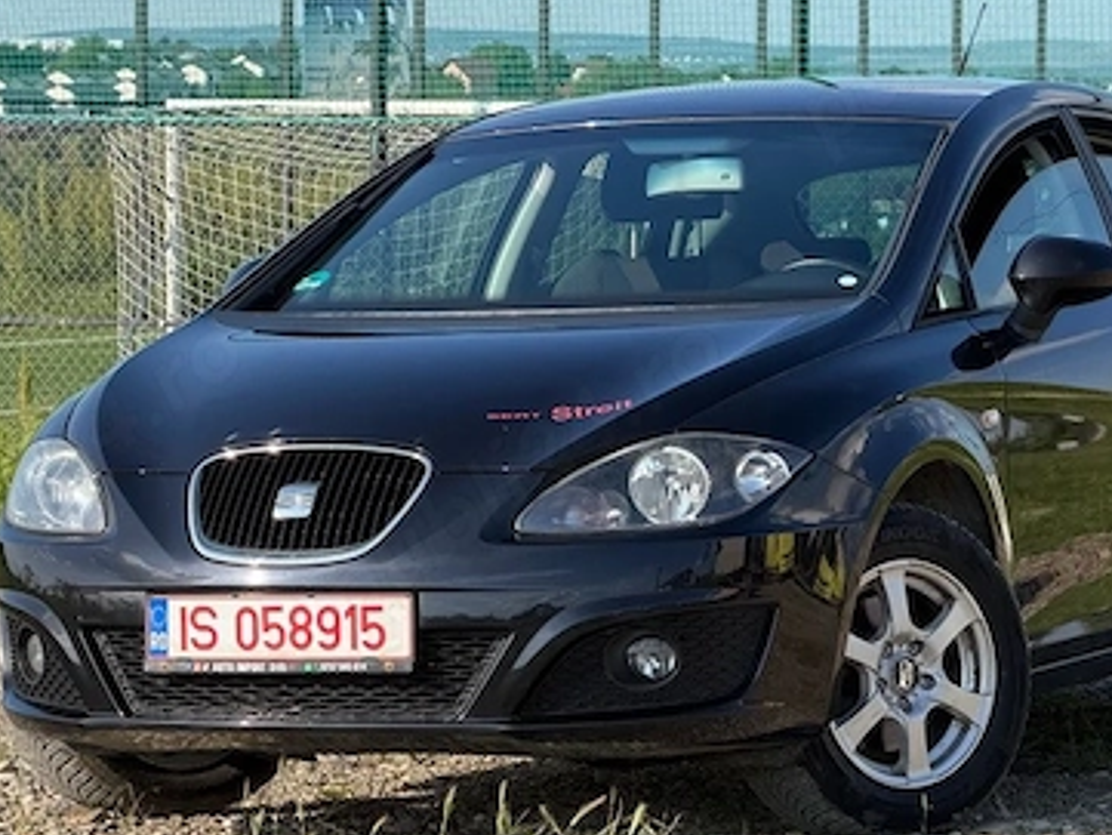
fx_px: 5334
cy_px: 490
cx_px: 644
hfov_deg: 11.9
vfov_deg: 8.9
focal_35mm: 166
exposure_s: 1/564
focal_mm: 16.89
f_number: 2.8
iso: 50
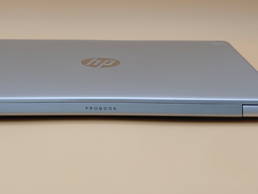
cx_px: 97
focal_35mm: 69
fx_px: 514
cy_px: 48
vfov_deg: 21.1
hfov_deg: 28.1
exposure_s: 1/307
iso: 50
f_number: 1.8
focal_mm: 4.36
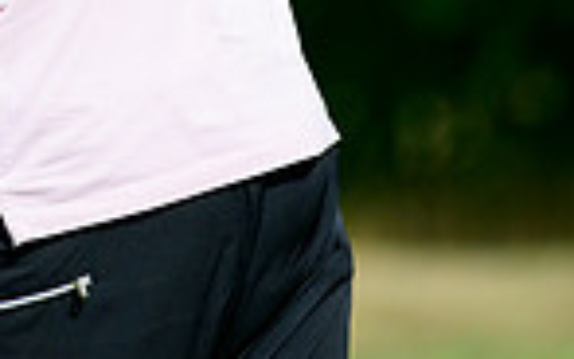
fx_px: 25148
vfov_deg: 0.8
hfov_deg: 1.3
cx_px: -8
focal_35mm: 1607
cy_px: -338
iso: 400
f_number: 5.6
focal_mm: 400
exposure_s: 1/2000
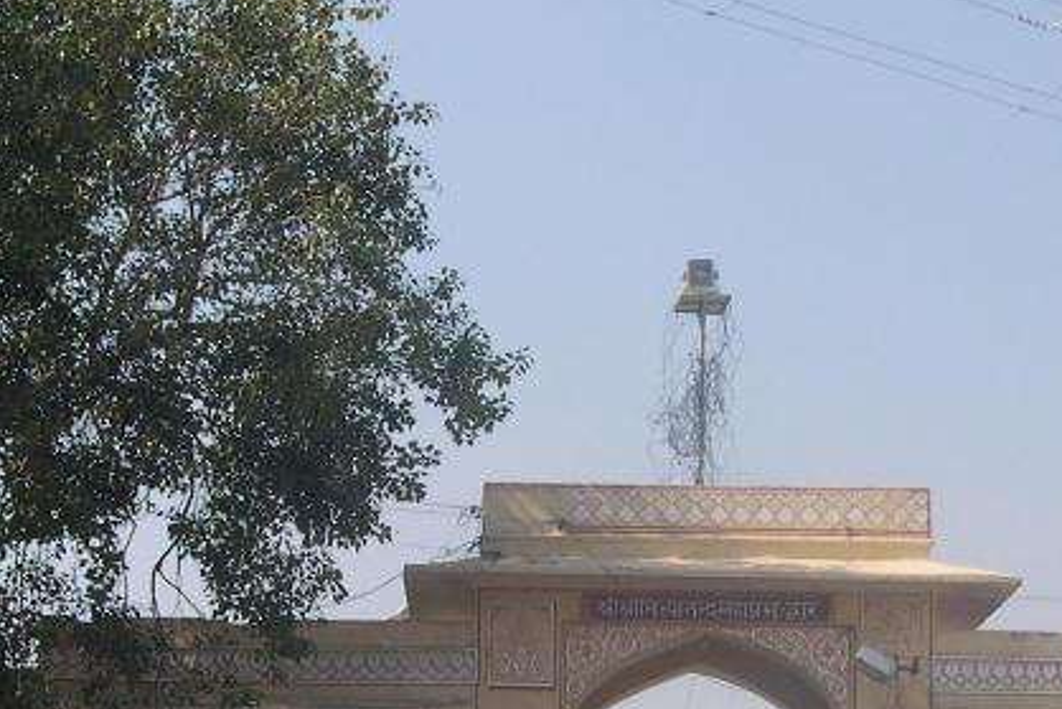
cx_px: 643
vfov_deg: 12.8
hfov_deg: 19.1
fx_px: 3157
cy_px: 529
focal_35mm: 107
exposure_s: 1/175
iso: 100
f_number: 8
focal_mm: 9
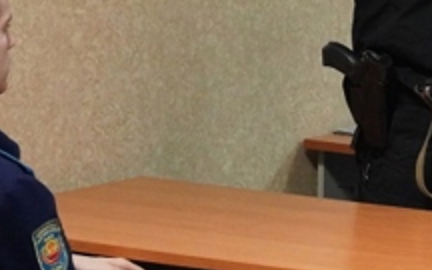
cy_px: -64
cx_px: 527
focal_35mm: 228
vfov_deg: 5.7
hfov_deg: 9.1
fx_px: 2682
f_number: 5
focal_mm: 43
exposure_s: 1/100
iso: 6400
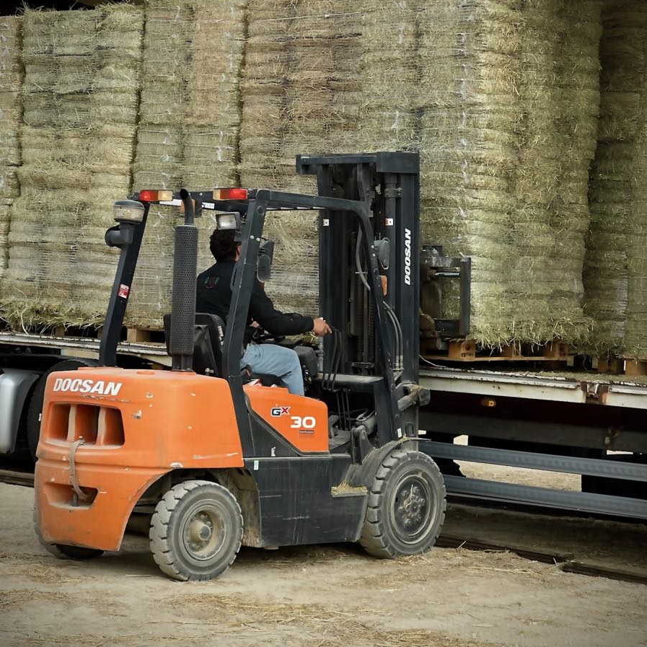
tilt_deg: +0.7
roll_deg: -4.2
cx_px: 324
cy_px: 275
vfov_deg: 19.1
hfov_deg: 19.1
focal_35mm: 91
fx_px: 1924
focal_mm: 9
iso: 32
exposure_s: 1/365
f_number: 2.8
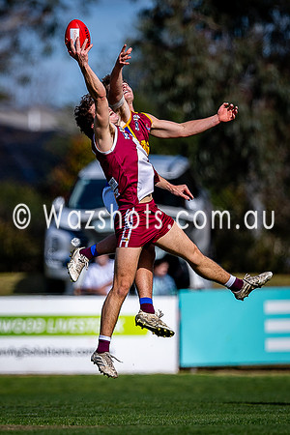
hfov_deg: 1.2
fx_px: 13973
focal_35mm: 1156
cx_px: 78
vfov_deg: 1.8
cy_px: 177
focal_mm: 500
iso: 100
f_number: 4
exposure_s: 1/2500
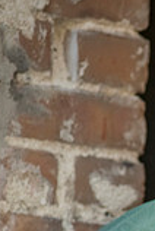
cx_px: 355
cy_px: 268
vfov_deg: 3.6
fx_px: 3652
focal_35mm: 568
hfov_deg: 2.4
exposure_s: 1/320
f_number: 4
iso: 640
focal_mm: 155
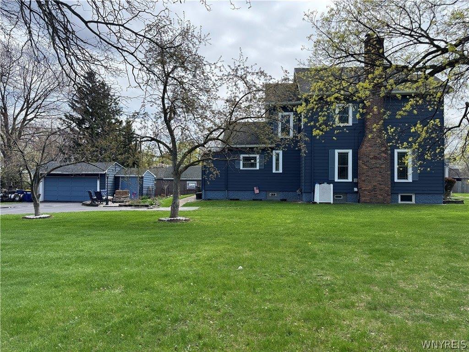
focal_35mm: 24
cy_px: 176
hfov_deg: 71.6
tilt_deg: +0.6
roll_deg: +0.0
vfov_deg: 56.8
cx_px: 234
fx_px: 325
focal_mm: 6.76
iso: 80
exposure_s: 1/2252
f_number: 1.78
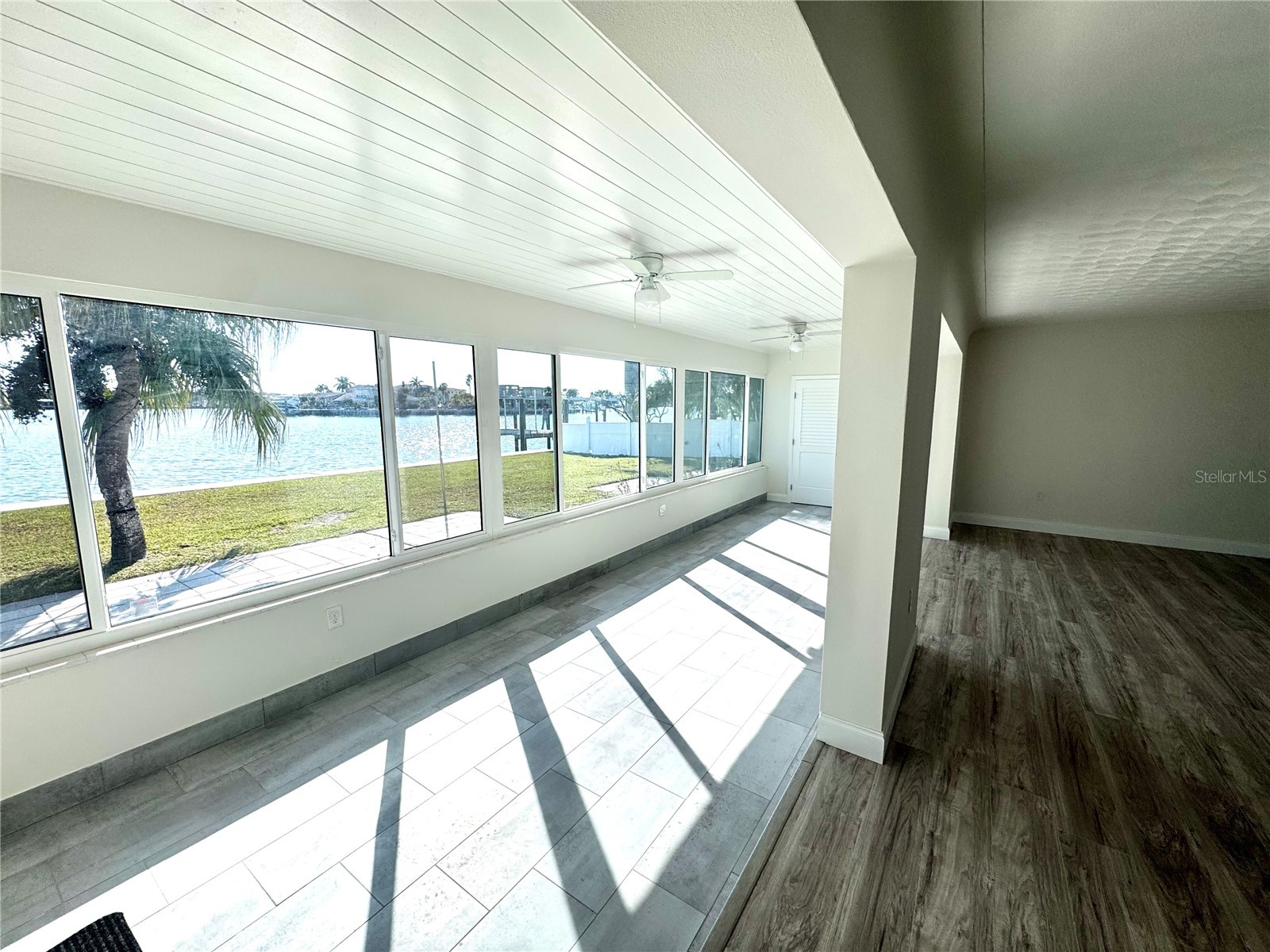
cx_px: 635
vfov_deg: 85.7
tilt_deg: -7.8
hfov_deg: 102.1
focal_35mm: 14
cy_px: 476
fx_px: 514
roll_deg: +0.5
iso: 50
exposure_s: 1/1346
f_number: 2.2
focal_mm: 2.22
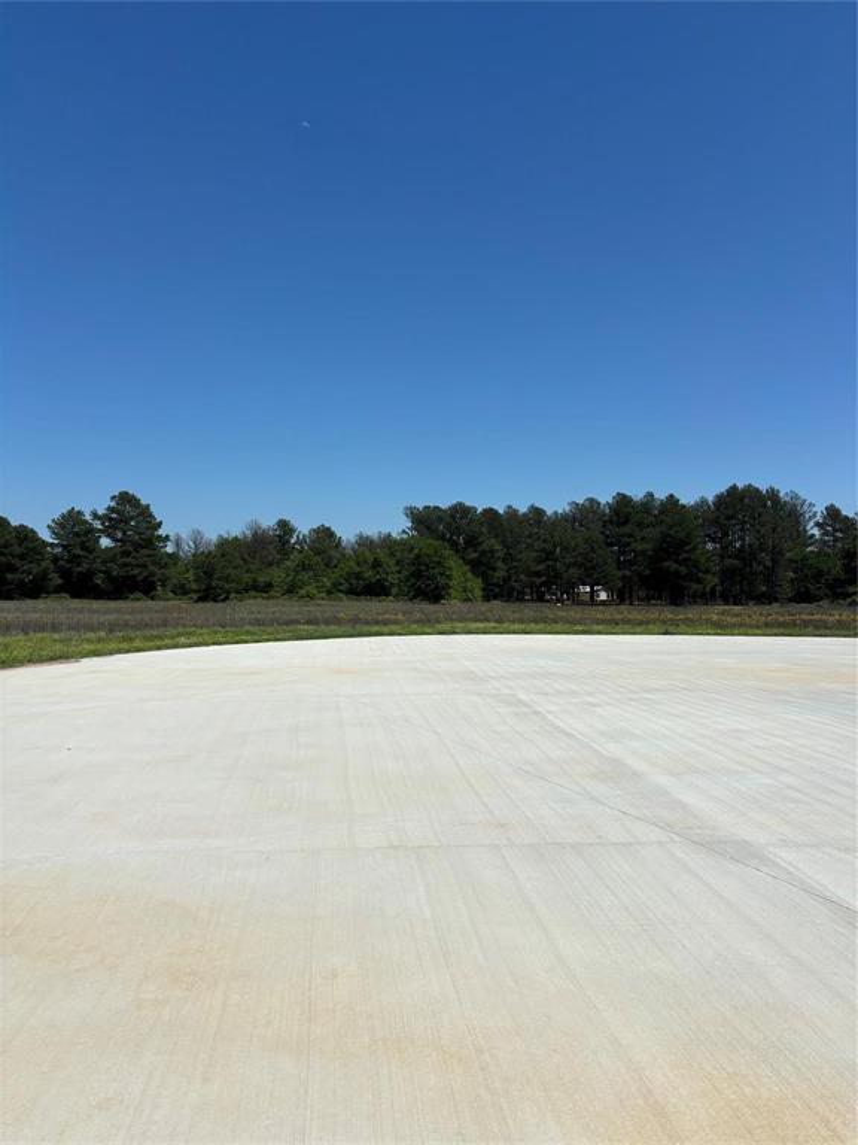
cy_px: 572
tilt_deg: +1.6
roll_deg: -0.9
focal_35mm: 26
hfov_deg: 53.1
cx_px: 429
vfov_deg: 67.3
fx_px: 859
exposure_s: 1/7692
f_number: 1.6
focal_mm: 5.96
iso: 50
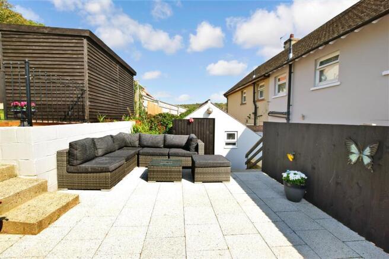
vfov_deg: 77.3
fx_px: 162
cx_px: 194
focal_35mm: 15
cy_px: 130
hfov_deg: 100.4
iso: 400
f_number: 18
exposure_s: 1/200
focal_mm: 10
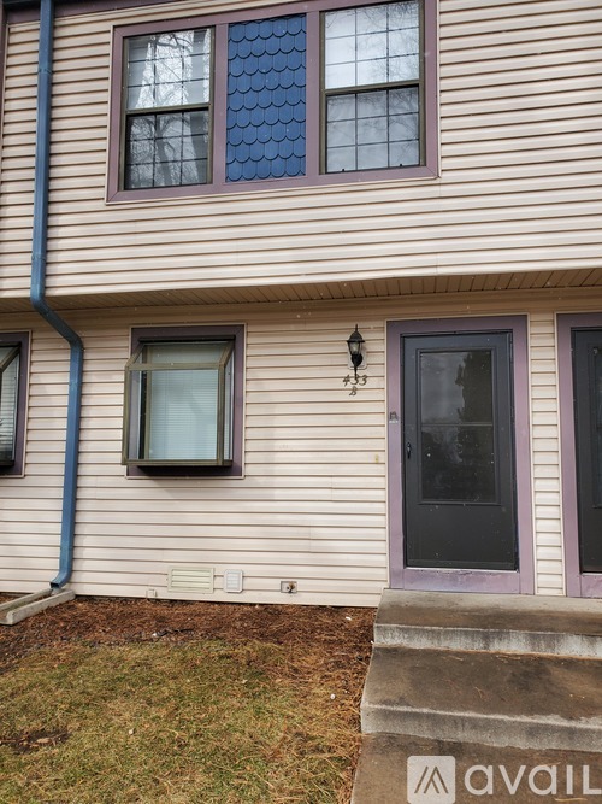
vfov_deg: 67.3
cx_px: 301
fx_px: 603
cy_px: 402
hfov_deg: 53.0
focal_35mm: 26
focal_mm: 4.3
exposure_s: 1/450
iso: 50
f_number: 2.4
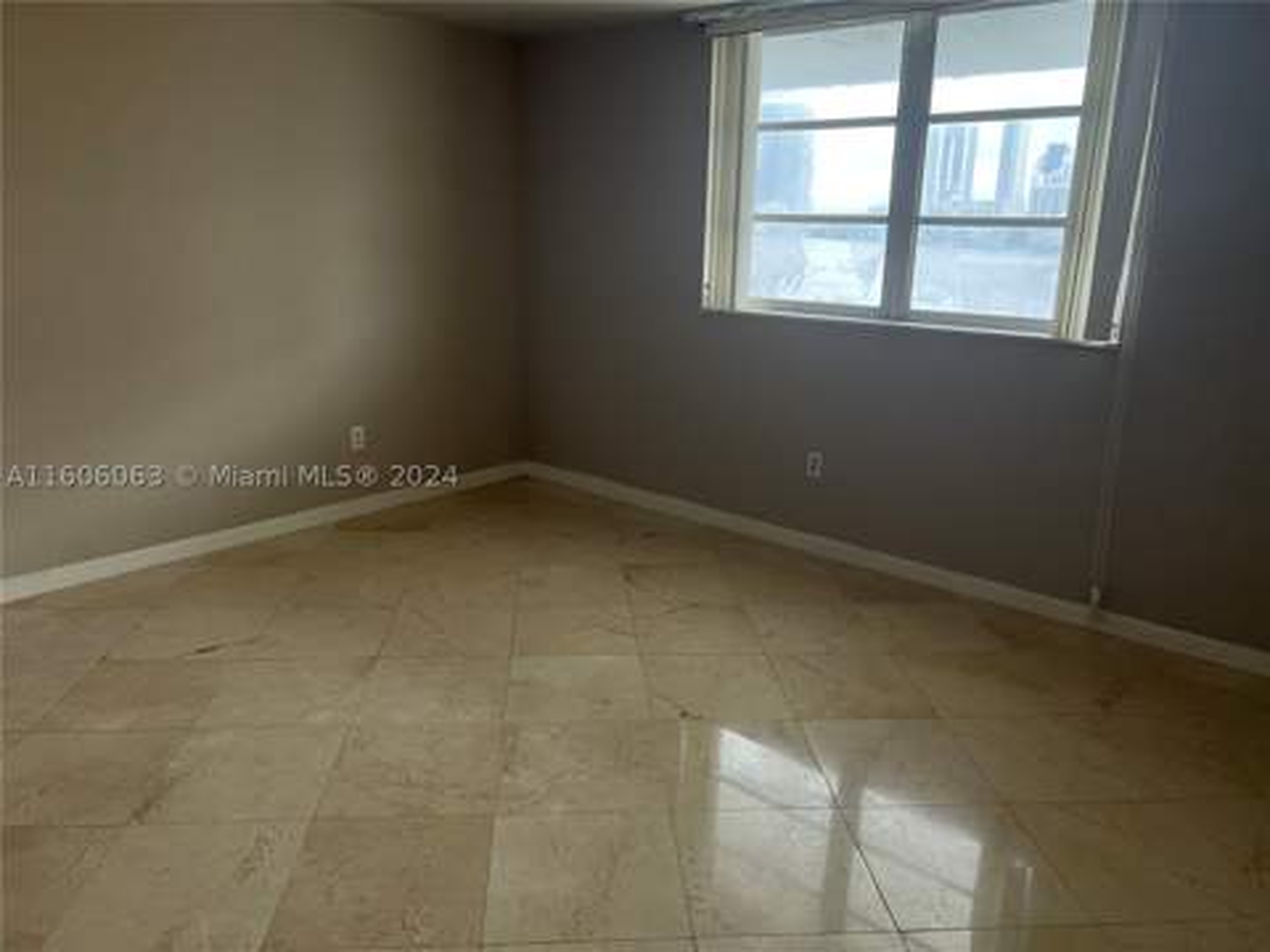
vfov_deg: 53.1
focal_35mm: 26
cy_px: 476
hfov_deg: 67.3
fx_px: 954
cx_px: 635
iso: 40
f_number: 1.5
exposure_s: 1/236
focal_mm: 5.7
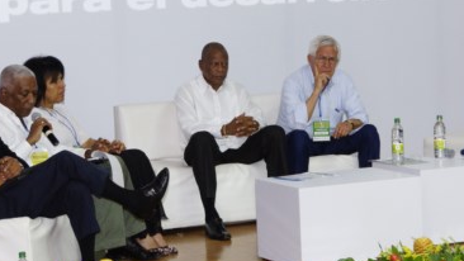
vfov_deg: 8.5
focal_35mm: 142
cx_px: 287
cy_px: 46
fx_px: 1746
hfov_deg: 15.1
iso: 800
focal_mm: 55
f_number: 5
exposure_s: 1/40
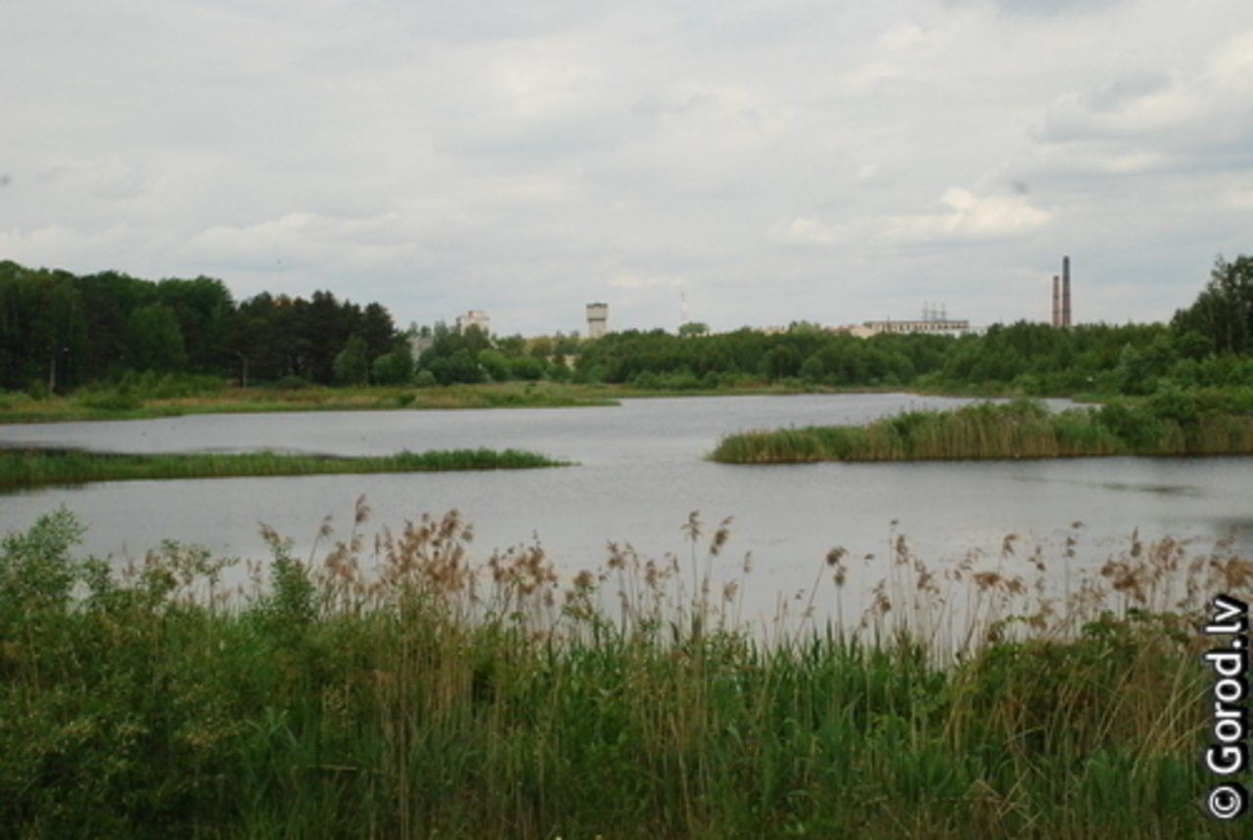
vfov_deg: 25.8
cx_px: 626
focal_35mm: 52
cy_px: 420
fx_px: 1830
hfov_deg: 37.8
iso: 640
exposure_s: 1/750
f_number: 11
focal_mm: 35
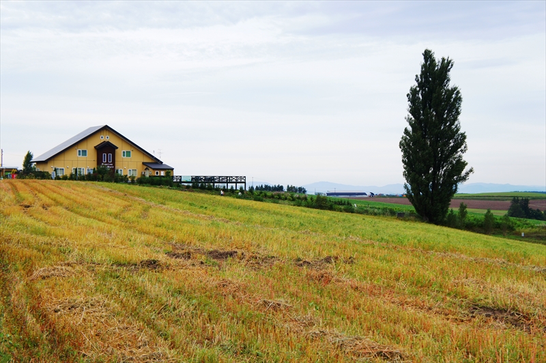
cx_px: 273
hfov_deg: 33.4
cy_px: 182
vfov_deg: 22.6
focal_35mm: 60
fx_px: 909
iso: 200
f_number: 5.6
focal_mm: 40
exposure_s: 1/200
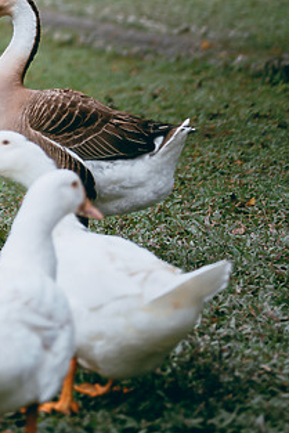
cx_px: -230
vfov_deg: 10.6
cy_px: -228
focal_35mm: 187
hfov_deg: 7.2
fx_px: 2249
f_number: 1.8
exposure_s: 1/5000
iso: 125
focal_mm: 50
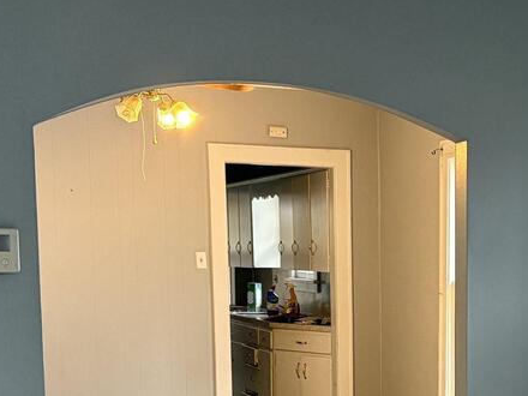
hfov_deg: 22.4
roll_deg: -0.1
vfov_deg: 16.8
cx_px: 484
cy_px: 433
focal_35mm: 85
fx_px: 1297
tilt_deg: -7.9
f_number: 1.6
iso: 500
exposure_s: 1/60
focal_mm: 5.96
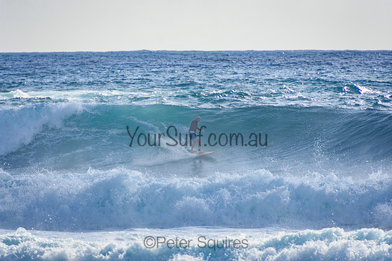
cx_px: 196
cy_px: 130
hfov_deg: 3.4
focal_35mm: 600
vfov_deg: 2.3
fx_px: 6535
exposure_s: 1/2000
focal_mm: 400
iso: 320
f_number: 5.6
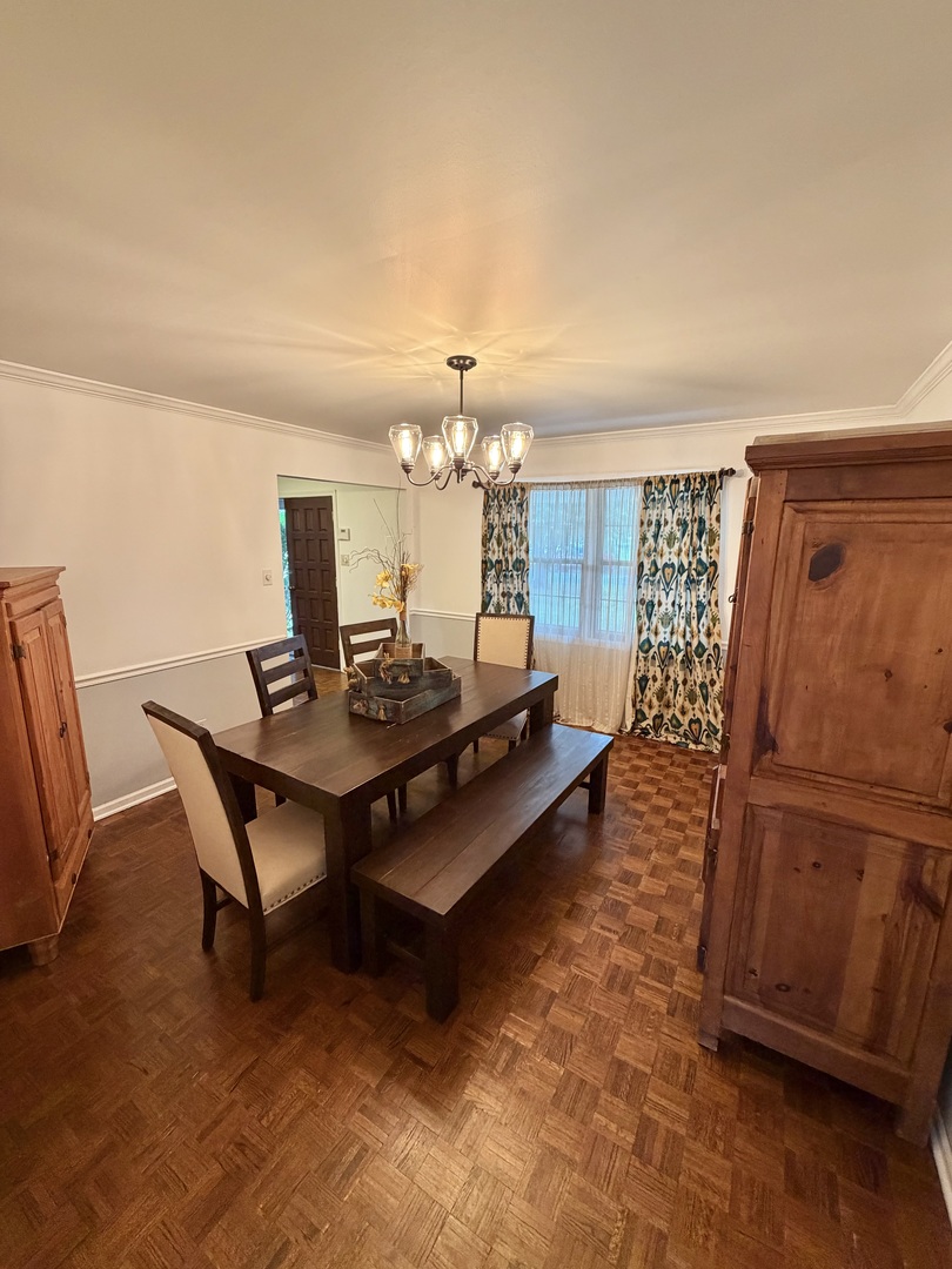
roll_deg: -0.7
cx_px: 476
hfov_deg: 85.7
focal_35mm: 14
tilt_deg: -11.9
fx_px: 513
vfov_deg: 102.1
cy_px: 634
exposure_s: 1/60
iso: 320
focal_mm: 2.22
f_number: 2.2
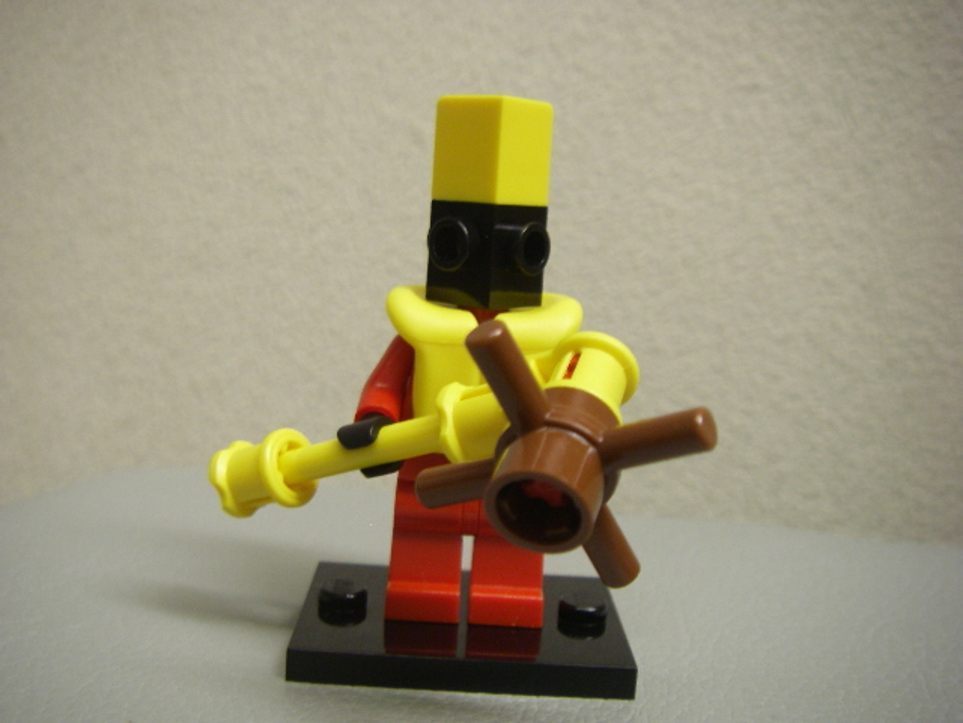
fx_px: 1057
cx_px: 482
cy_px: 362
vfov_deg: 37.7
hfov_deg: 49.0
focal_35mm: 38
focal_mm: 6.3
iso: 160
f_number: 3.3
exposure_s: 1/5
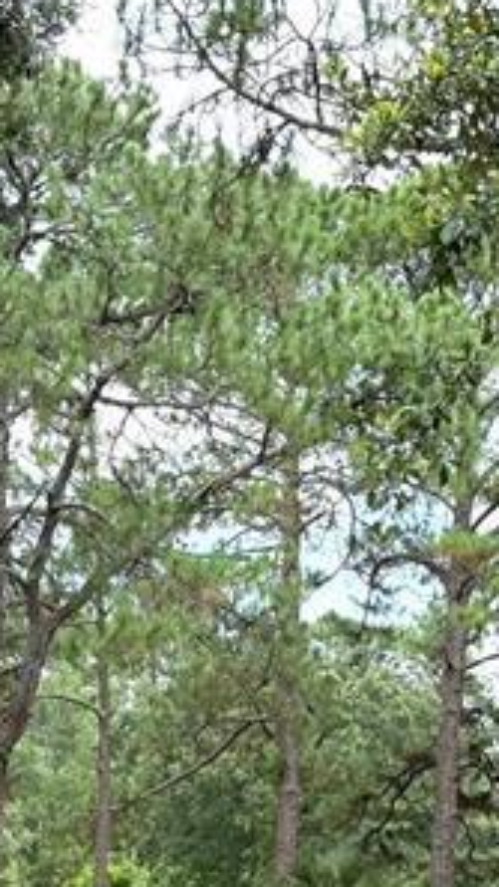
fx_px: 2118
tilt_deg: +0.3
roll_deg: -1.8
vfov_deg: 22.7
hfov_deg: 13.4
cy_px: 893
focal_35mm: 90
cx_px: 215
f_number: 1.78
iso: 100
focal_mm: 6.76
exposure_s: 1/1689
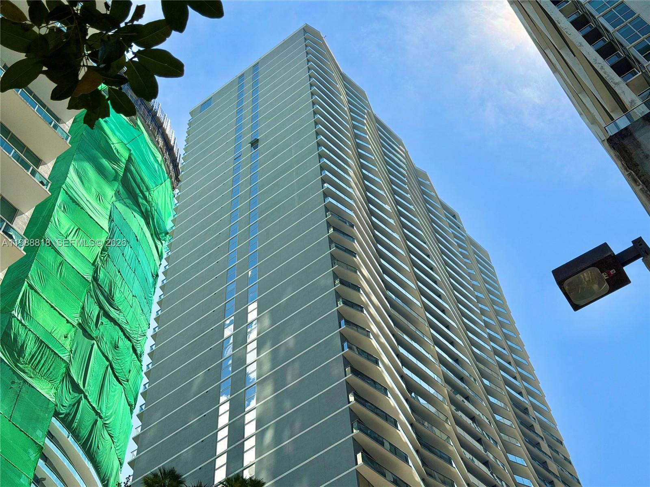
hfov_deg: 39.7
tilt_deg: +56.4
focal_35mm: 48
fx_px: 901
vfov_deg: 30.3
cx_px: 325
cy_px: 244
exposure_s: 1/7143
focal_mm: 6.76
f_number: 1.78
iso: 64
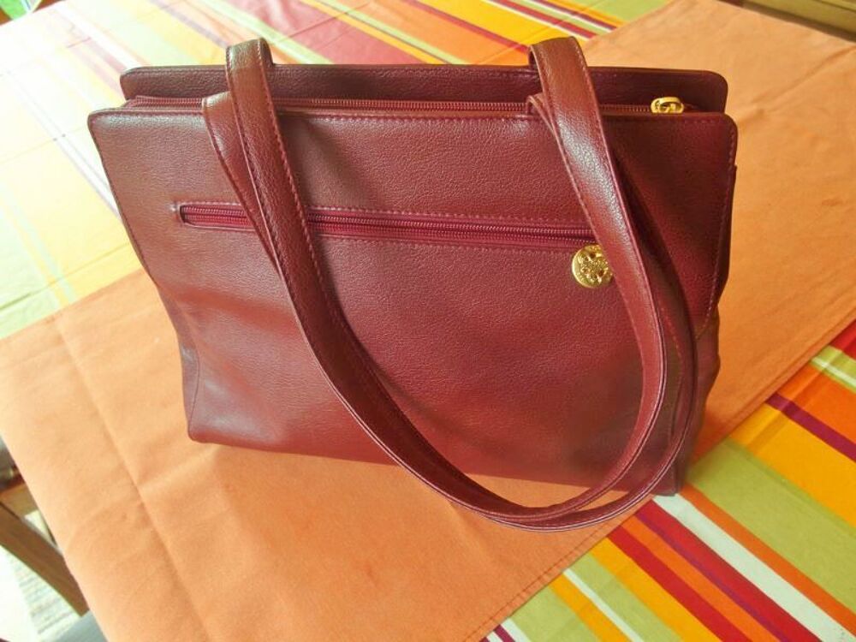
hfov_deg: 63.4
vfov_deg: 49.7
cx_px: 428
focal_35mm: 28
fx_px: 692
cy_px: 321
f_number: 2.8
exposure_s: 1/30
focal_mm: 6
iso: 200
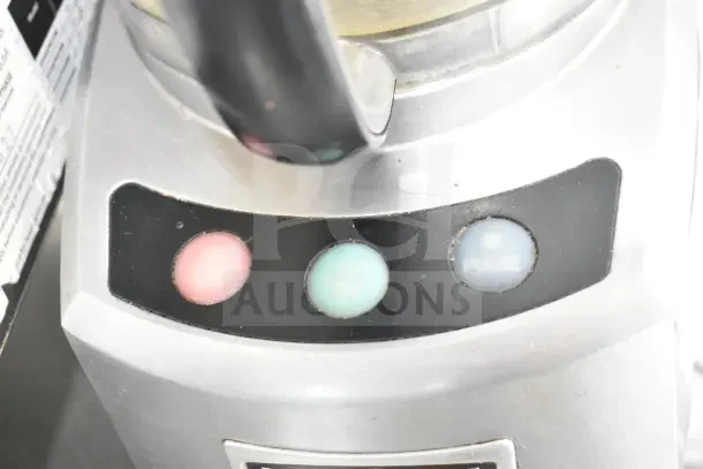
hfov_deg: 36.9
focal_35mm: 54
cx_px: 352
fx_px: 1055
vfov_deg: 25.1
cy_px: 234
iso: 4000
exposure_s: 1/60
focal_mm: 36
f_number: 4.8
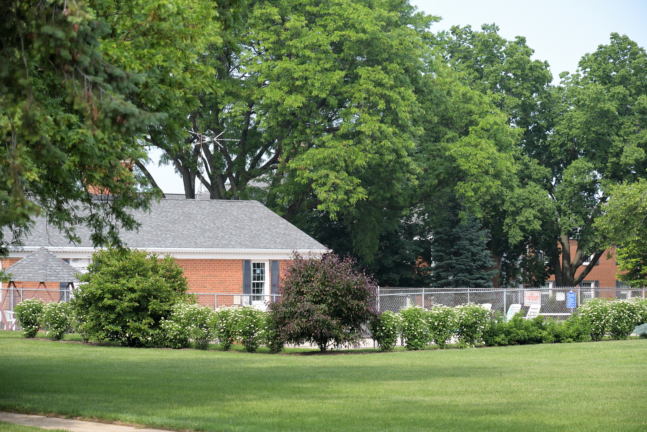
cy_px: 216
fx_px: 1887
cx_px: 324
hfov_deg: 19.5
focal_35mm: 105
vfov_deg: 13.0
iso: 3200
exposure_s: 1/8000
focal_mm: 70
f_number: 4.5
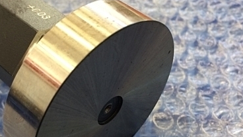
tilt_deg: -51.0
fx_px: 354
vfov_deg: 21.6
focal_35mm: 55
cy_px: 106
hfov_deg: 37.2
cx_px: 71
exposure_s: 1/30
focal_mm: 4.15
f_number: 2.2
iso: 50
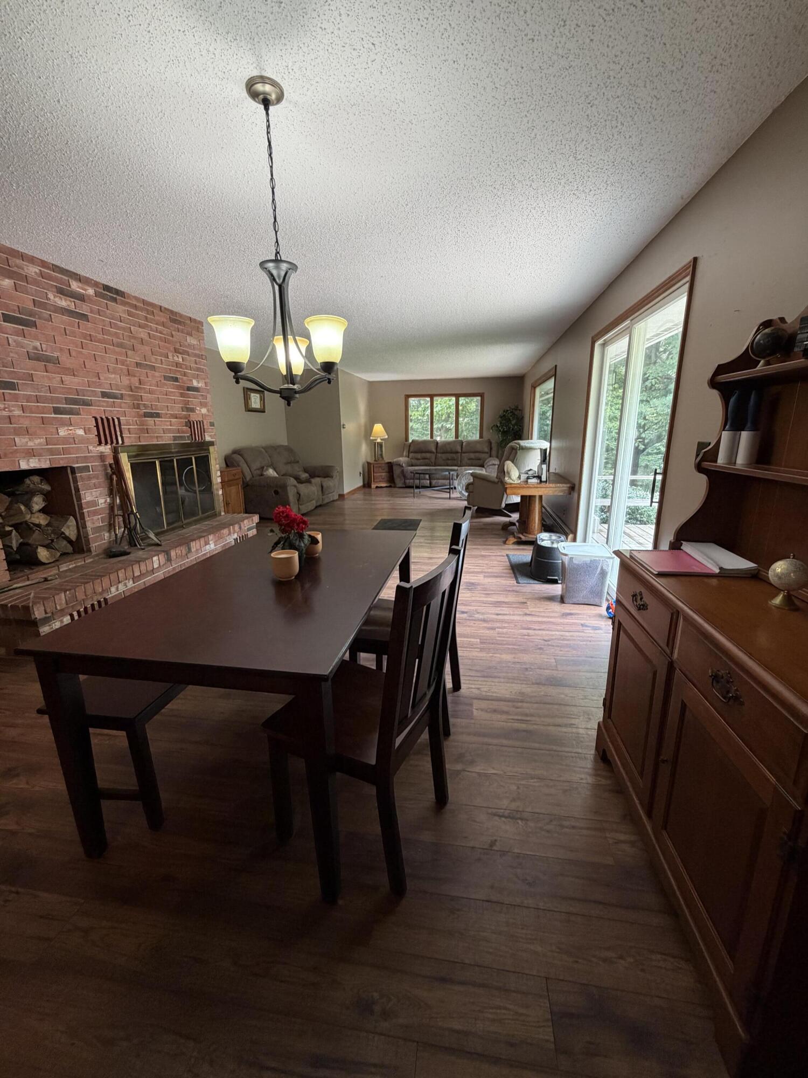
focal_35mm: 14
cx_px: 404
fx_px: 436
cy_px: 539
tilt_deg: -14.3
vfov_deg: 102.1
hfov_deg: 85.7
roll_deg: +0.1
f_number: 2.2
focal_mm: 2.22
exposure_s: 1/60
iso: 200
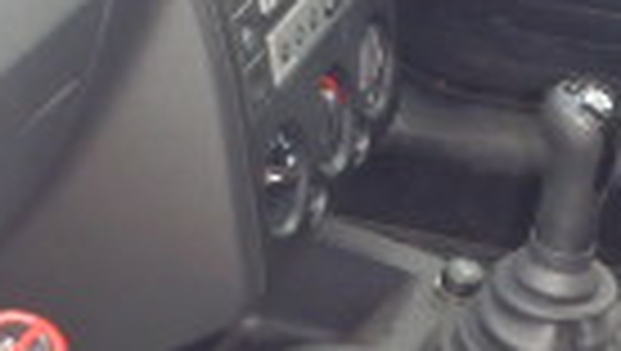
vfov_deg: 8.6
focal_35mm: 141
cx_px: 662
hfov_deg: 14.9
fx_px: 2324
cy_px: 140
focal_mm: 5
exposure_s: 1/60
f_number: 3.9
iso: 125
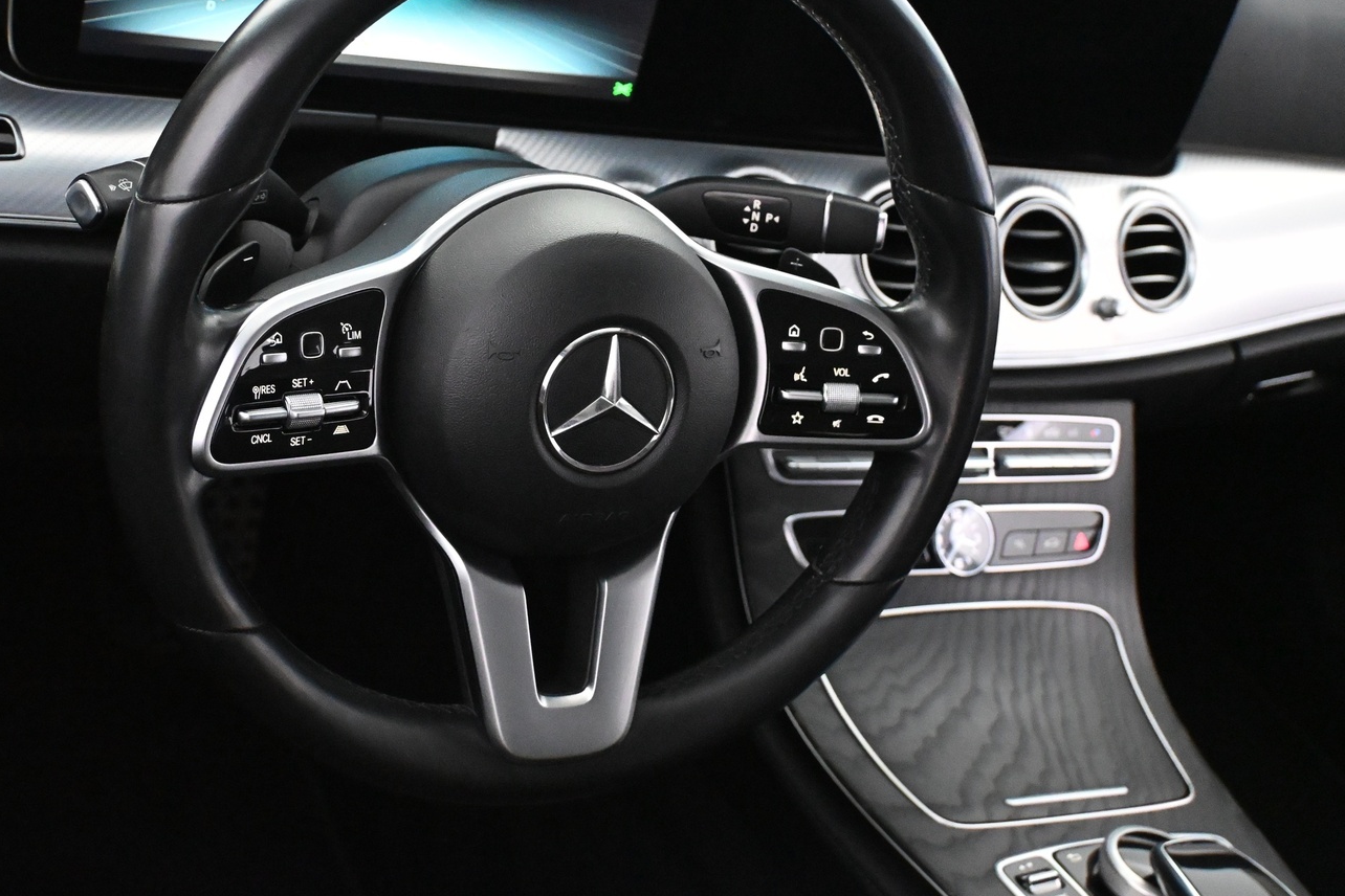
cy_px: 339
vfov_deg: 25.4
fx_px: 1980
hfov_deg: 37.4
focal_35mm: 53
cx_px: 559
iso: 9000
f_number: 4.5
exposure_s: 1/60
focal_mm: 28
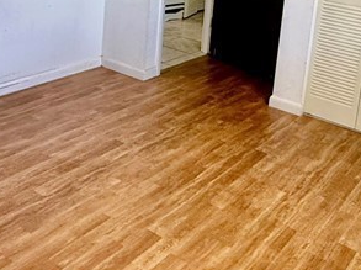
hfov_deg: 39.0
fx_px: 510
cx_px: 182
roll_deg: -5.2
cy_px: -9
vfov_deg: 27.6
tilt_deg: -10.6
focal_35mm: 49
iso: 250
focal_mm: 2.22
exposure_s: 1/99
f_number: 2.2
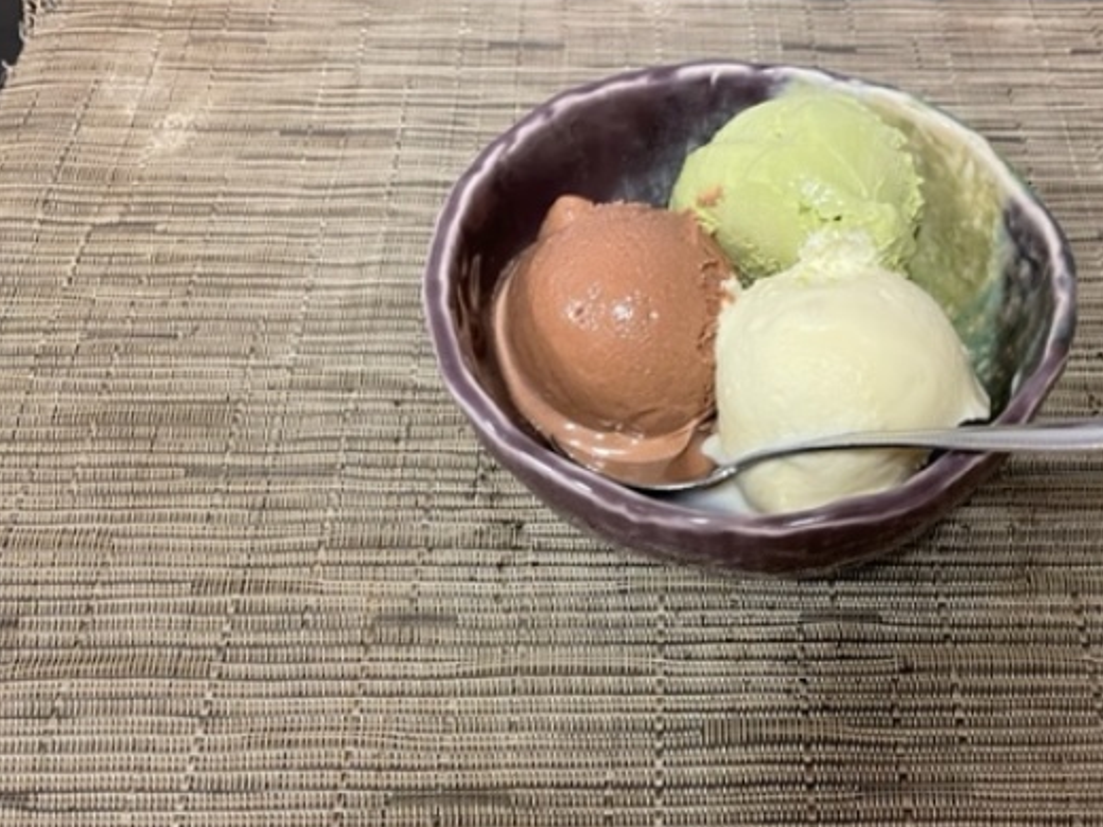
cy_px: 411
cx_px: 723
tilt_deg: -55.2
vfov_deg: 39.7
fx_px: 1147
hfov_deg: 50.5
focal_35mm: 36
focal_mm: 4.2
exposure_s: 1/50
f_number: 1.6
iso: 125
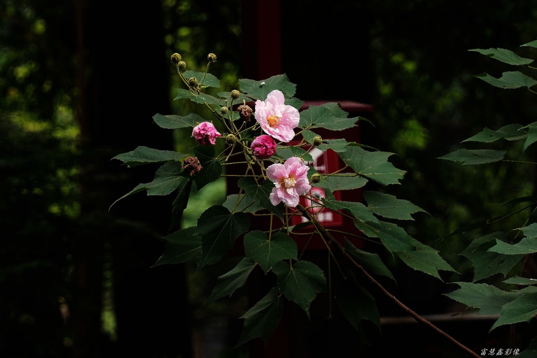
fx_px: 2446
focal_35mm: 164
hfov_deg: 12.5
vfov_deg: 8.4
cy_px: 179
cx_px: 268
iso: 640
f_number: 5.6
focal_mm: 164
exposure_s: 1/200
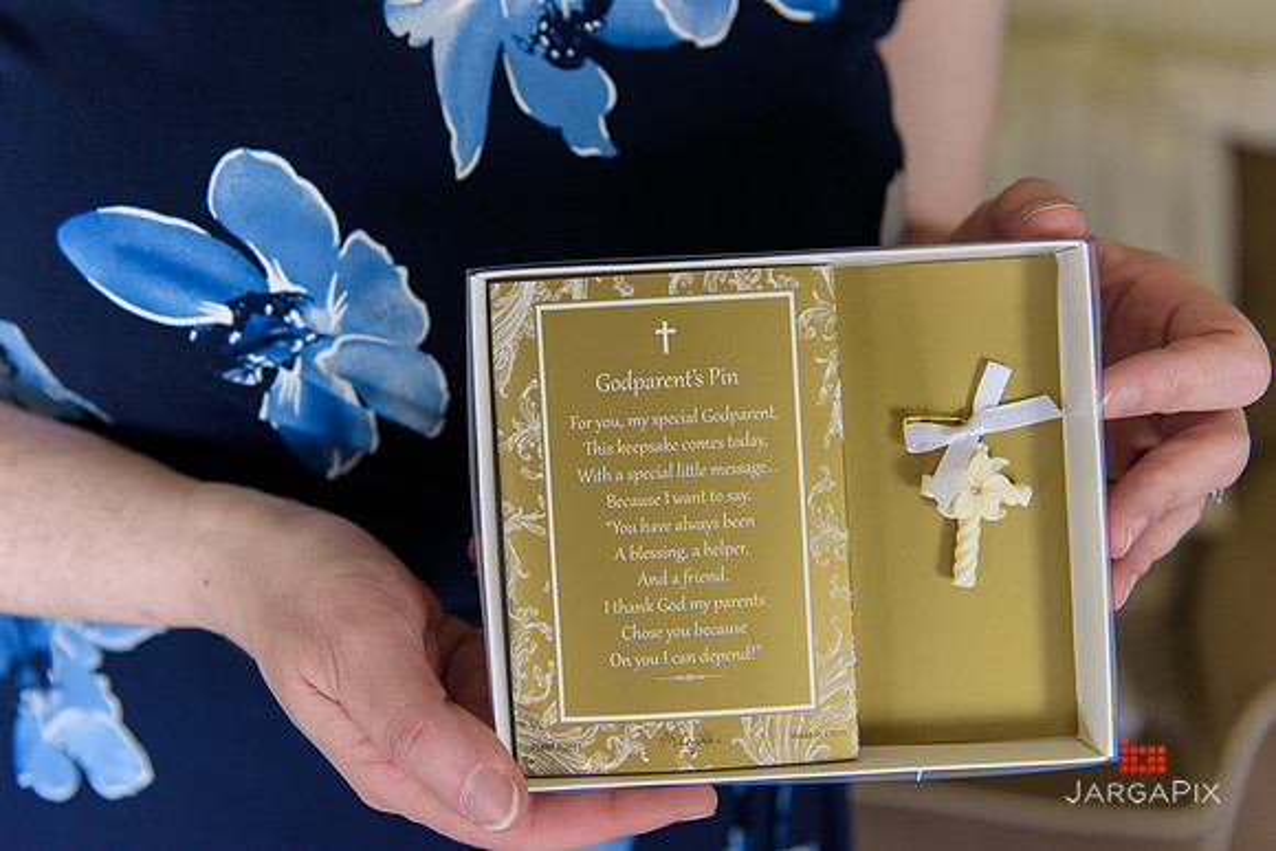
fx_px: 1595
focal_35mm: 45
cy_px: 426
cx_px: 638
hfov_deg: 43.6
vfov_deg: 29.9
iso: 1600
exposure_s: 1/160
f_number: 3.2
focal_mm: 45
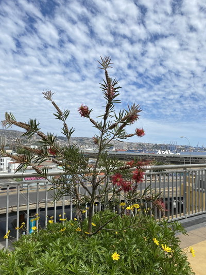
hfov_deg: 53.1
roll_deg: -0.6
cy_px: 138
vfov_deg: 67.3
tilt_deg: +2.6
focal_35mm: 26
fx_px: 206
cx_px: 103
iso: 32
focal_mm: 4.25
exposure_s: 1/4808
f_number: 1.8
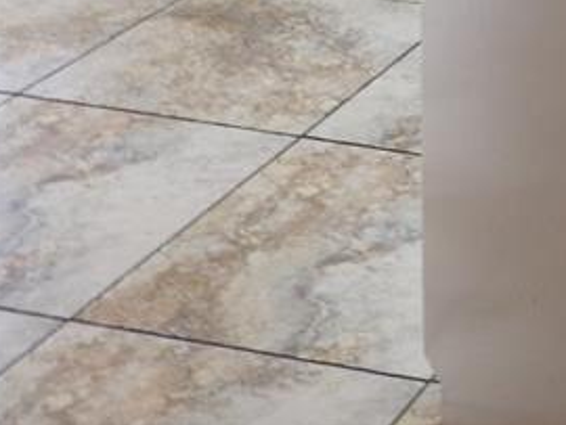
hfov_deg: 15.5
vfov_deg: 12.6
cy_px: -371
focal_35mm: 106
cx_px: 1063
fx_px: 1735
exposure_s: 1/30
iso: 140
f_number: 3.5
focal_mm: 5
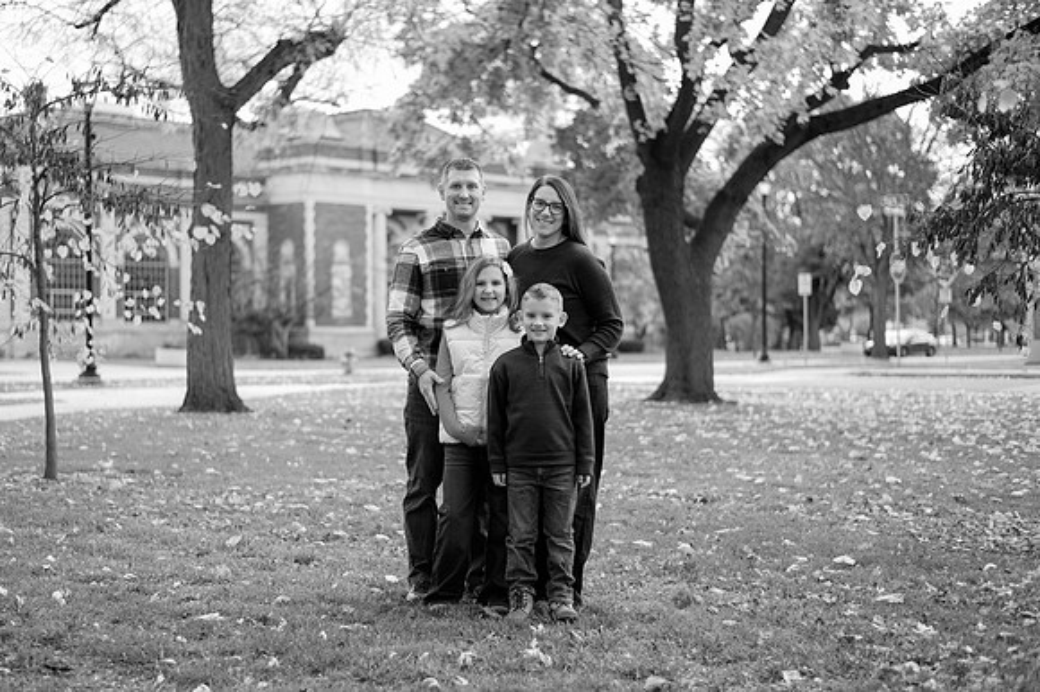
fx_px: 1595
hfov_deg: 36.1
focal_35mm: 55
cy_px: 368
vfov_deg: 24.5
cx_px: 478
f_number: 2
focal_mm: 50
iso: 100
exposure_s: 1/250
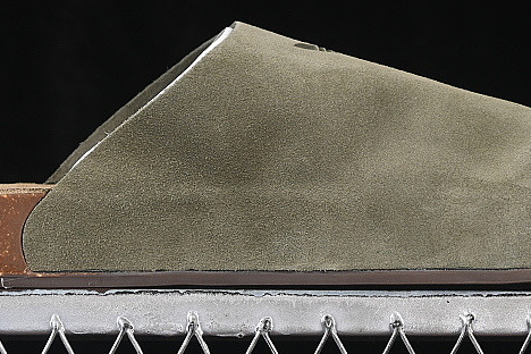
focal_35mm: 173
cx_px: 262
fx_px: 2552
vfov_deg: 7.9
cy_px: 37
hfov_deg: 11.9
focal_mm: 50
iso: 160
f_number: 7.1
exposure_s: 1/60
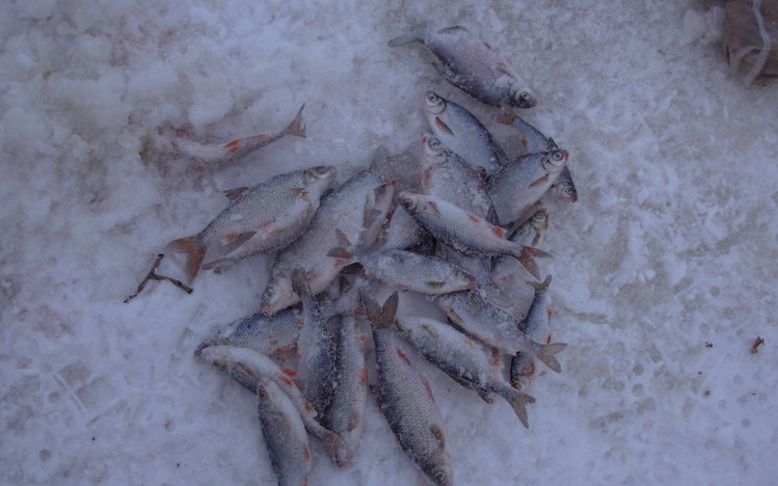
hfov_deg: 46.2
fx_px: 912
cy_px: 284
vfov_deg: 29.8
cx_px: 382
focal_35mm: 43
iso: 50
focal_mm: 6.3
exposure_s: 1/152
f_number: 2.9
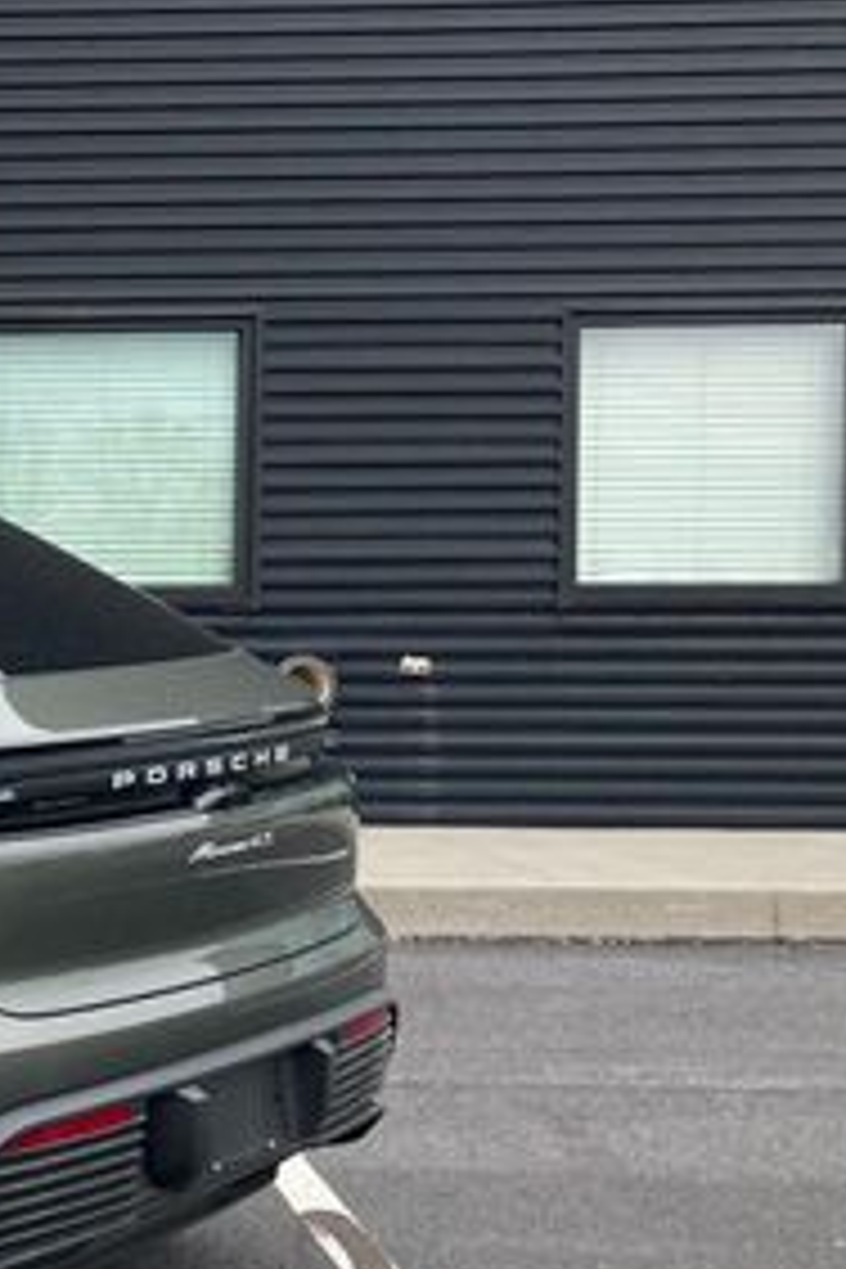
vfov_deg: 30.4
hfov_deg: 18.4
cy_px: 760
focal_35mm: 66
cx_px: -410
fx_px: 2326
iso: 20
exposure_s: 1/353
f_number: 1.8
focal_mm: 3.99
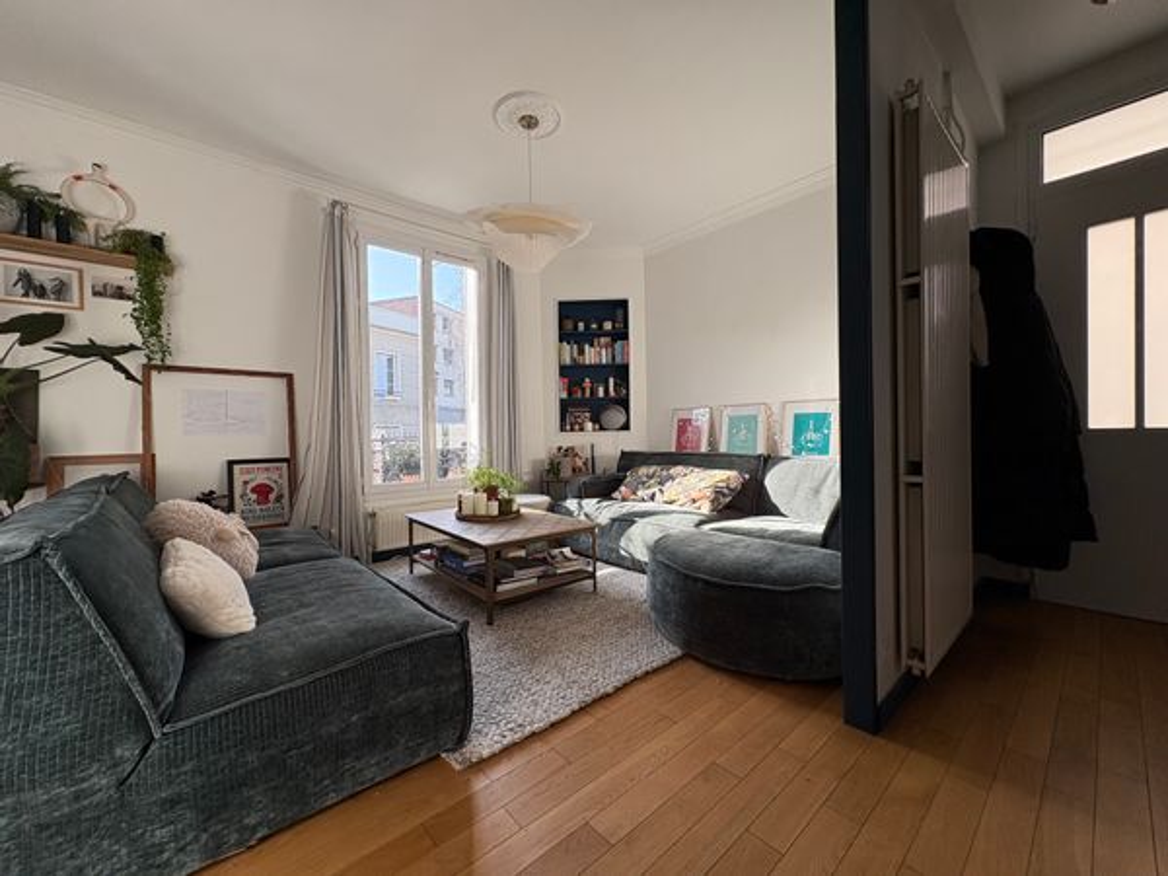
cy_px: 438
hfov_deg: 102.1
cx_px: 584
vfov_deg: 85.7
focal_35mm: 14
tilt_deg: -0.9
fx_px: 472
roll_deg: +1.2
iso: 64
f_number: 2.2
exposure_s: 1/170
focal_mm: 2.22
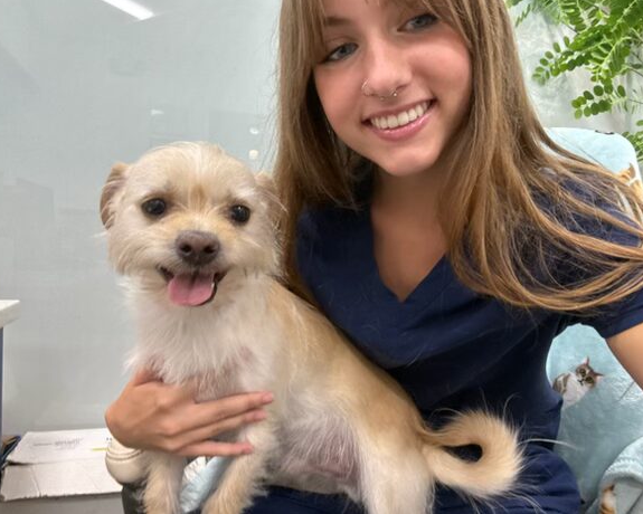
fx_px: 476
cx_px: 325
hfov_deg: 68.1
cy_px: 257
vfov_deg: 56.8
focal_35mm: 25
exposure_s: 1/60
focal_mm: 2.69
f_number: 1.9
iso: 125
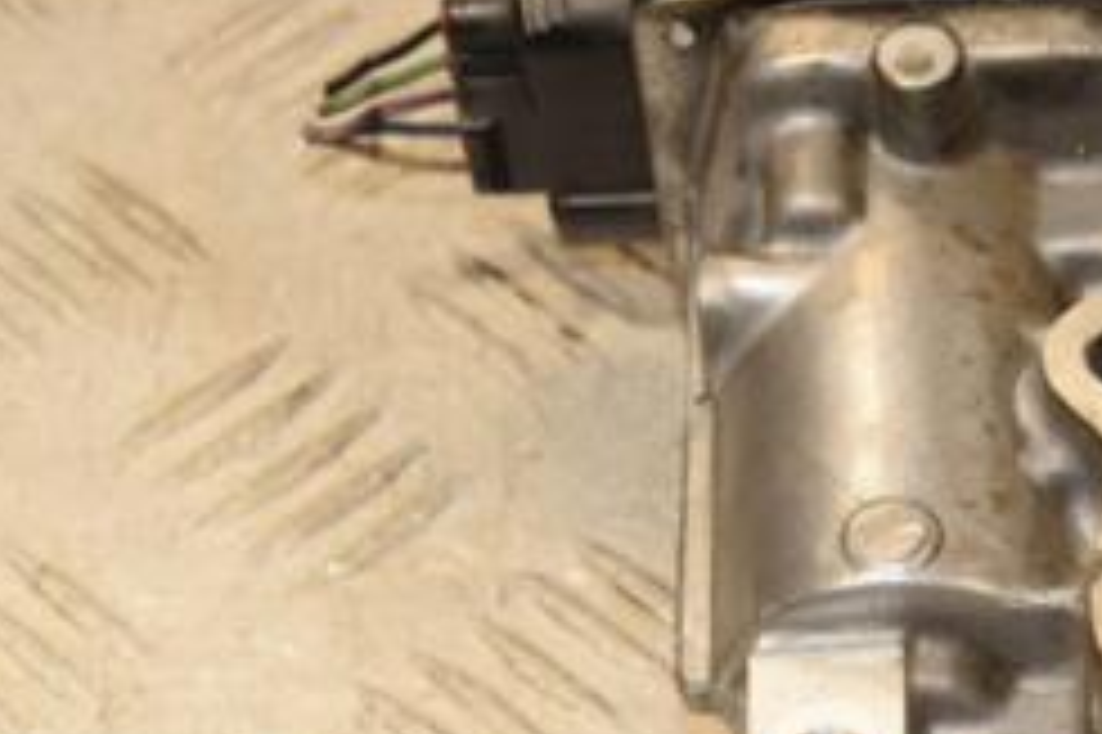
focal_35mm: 184
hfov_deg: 11.0
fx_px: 5628
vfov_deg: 7.4
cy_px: 549
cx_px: 1174
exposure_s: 1/200
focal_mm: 50
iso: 800
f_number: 7.1
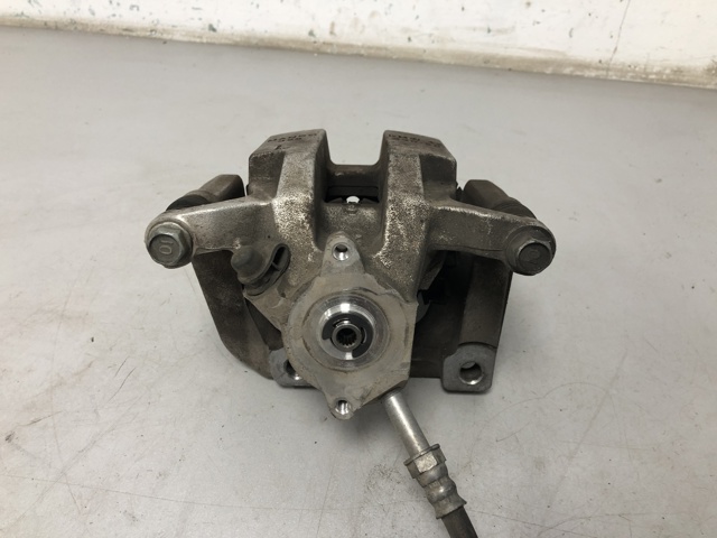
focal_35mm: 28
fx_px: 580
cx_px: 358
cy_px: 269
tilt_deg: -41.6
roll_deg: -0.2
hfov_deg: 63.4
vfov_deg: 49.7
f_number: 1.8
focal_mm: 4
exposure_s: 1/33
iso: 40
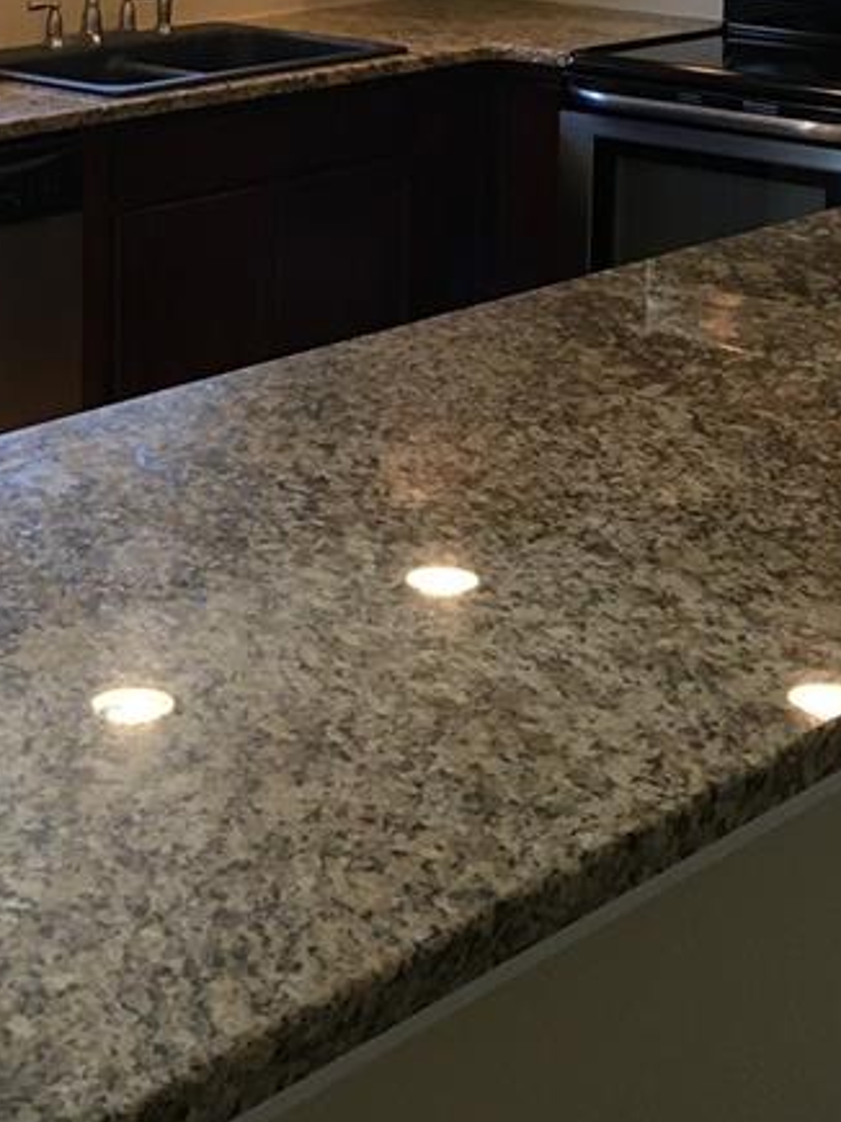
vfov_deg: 23.1
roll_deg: -0.3
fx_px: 2593
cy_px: -72
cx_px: 253
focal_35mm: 80
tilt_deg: -5.1
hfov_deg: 18.4
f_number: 2.2
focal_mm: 4.15
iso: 40
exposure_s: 1/30
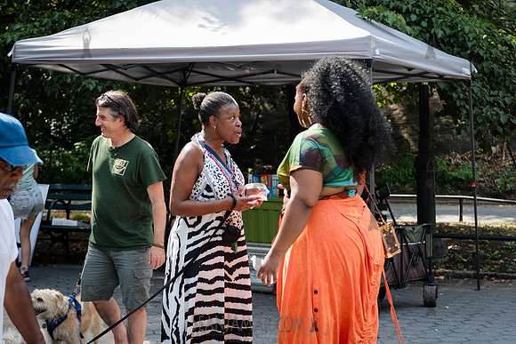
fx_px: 1210
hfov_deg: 24.0
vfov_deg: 16.2
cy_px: 186
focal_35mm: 84
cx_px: 225
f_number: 4
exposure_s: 1/320
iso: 250
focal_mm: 70
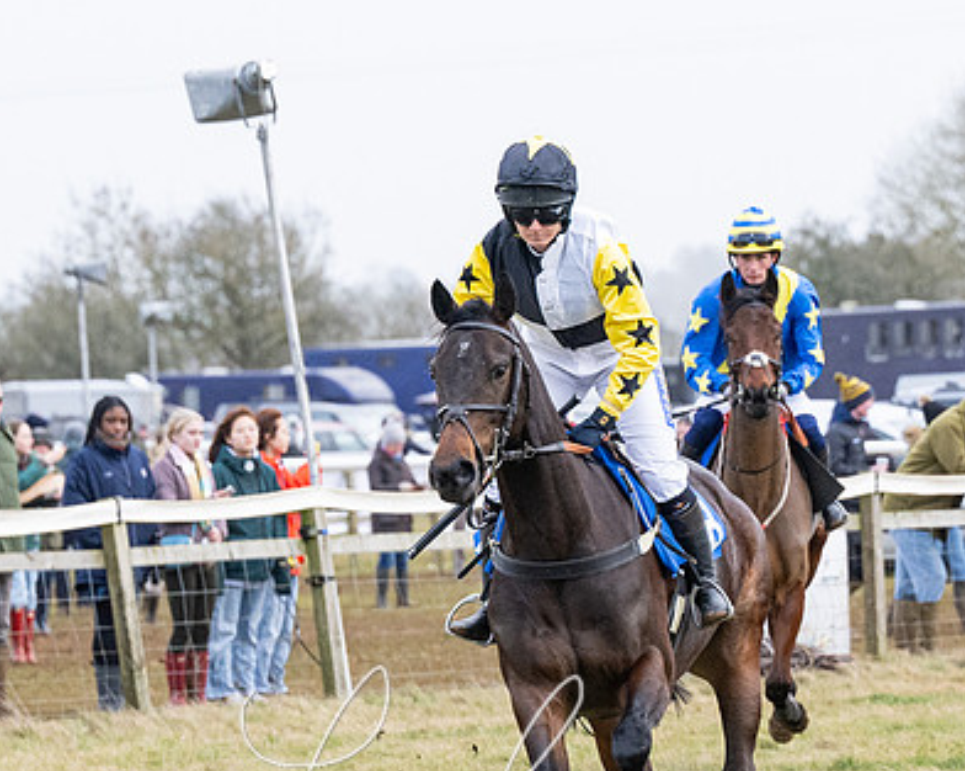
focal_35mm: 398
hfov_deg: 4.9
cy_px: 659
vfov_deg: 3.9
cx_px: 626
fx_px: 11359
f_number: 4
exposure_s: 1/1250
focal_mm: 120
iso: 800
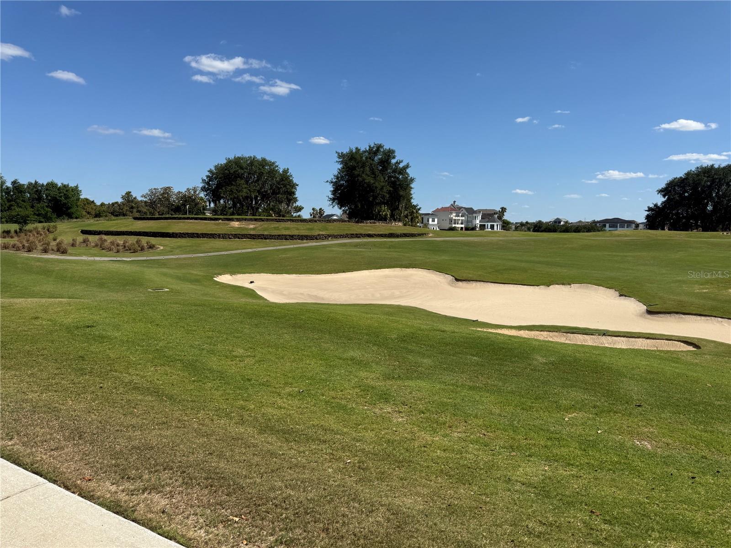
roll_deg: -0.4
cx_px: 366
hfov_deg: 71.6
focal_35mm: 24
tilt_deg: -4.2
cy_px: 274
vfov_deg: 56.8
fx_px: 507
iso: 80
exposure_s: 1/6173
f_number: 1.78
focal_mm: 6.76
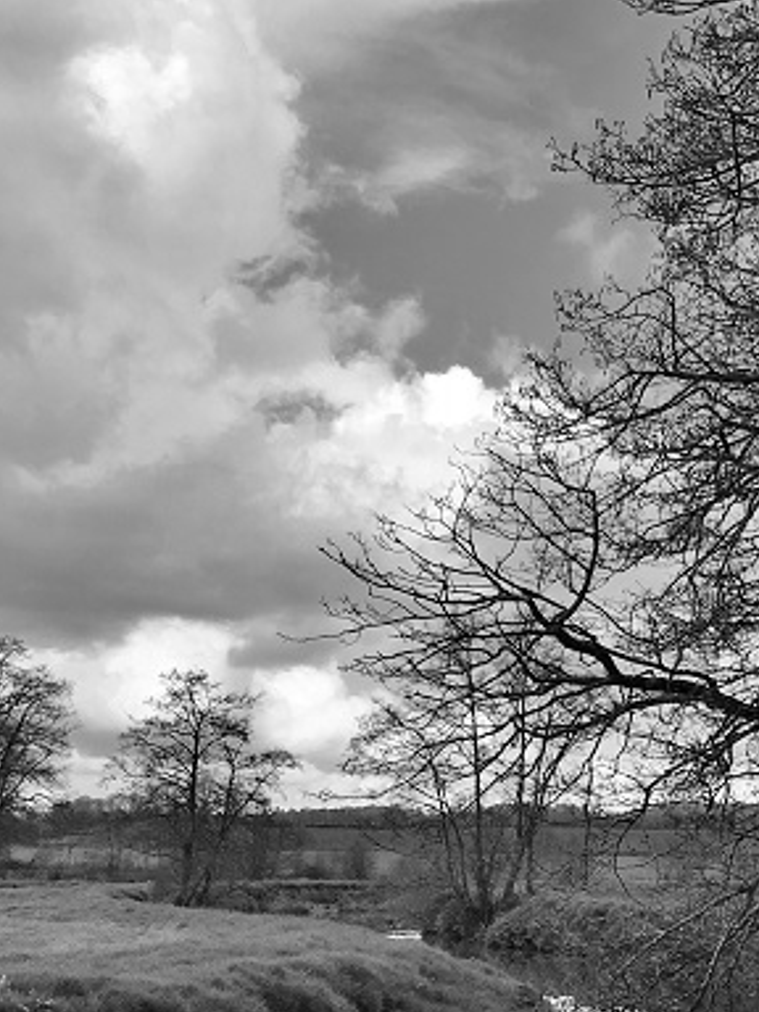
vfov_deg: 31.1
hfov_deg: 23.6
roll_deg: -1.1
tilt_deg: +0.1
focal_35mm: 61
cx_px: 631
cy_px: 768
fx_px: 1783
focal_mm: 4.15
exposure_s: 1/1148
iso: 25
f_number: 2.2
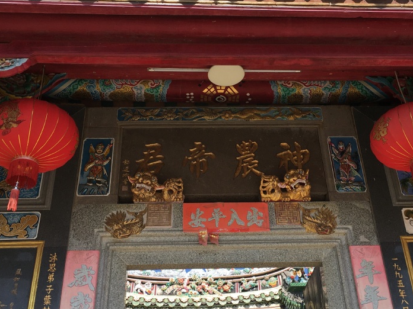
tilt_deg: +37.4
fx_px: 597
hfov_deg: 38.1
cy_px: 112
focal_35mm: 50
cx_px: 236
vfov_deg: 29.0
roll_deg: +2.8
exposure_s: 1/1131
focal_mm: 4.15
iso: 25
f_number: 2.2
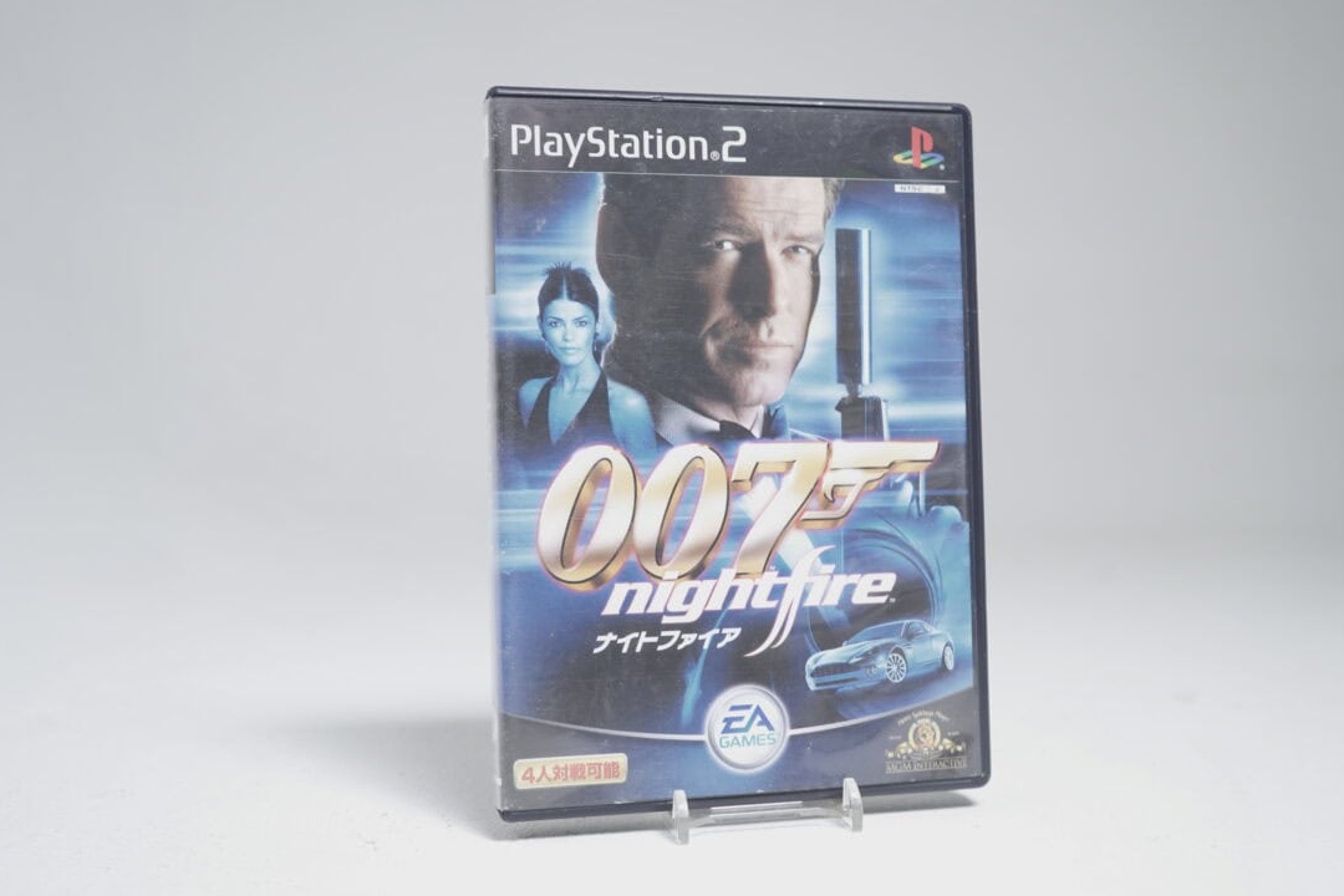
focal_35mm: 40
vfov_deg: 33.4
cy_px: 431
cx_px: 734
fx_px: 1493
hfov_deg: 48.4
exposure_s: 1/15
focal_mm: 36
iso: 640
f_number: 5.6
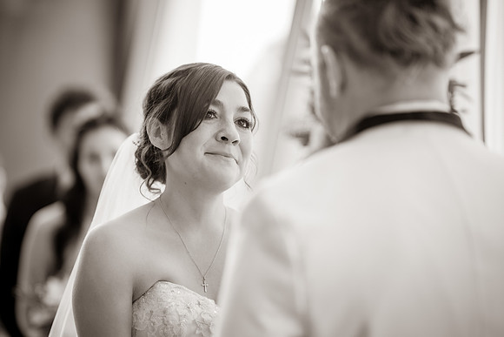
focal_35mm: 103
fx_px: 1443
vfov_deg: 13.3
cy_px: 173
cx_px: 198
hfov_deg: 19.8
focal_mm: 85
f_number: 1.4
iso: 200
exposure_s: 1/200
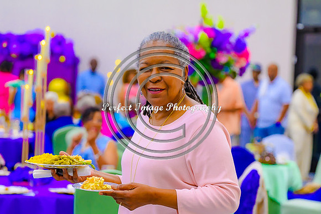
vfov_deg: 10.8
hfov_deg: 16.1
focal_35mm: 127
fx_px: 1134
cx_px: 193
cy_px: 115
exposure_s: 1/100
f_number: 2.8
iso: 640
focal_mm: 70
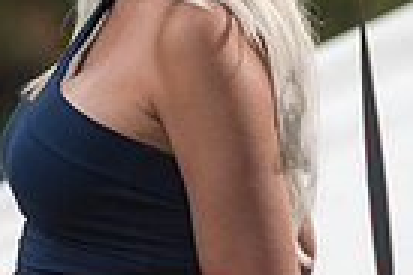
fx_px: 9774
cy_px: -26
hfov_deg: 2.4
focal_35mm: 853
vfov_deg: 1.6
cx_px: -99
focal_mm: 200
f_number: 4
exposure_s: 1/2000
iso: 500
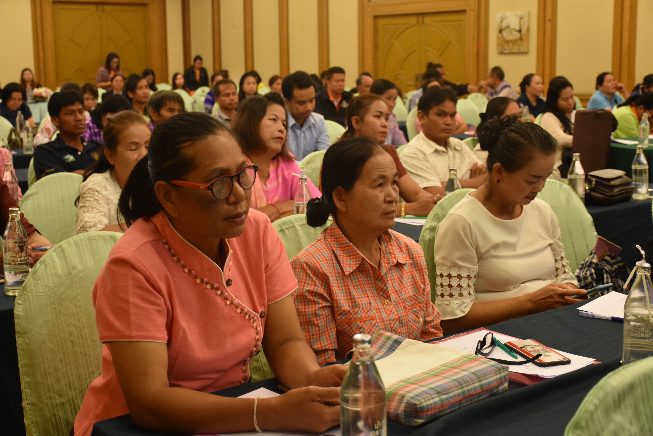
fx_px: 952
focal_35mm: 52
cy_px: 218
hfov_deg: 37.9
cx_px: 326
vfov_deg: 25.8
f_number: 4.2
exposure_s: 1/60
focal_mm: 35
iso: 1600
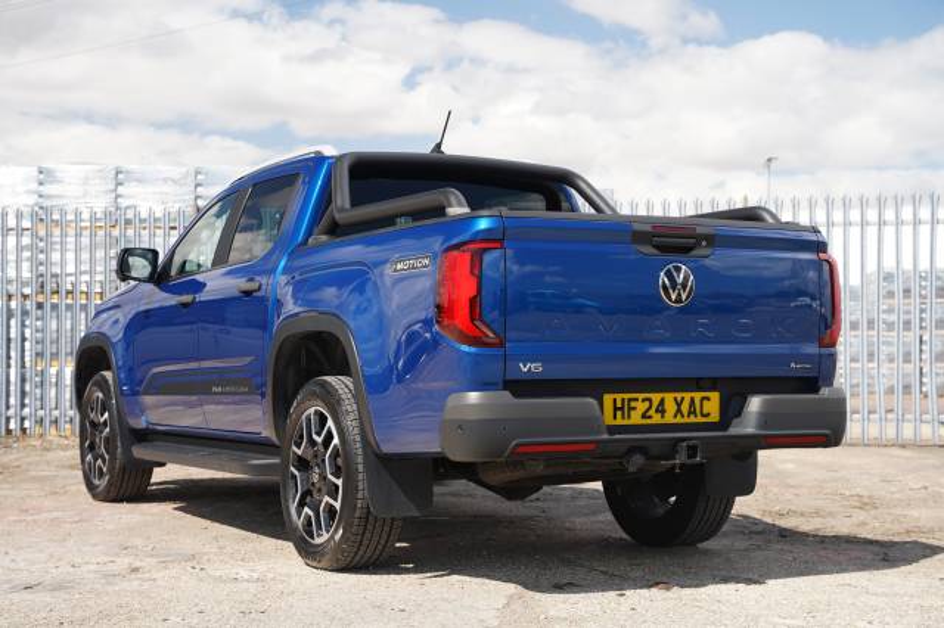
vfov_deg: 24.5
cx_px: 472
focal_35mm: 55
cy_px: 314
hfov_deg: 36.2
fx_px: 1444
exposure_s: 1/200
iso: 100
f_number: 4.5
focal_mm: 55.1
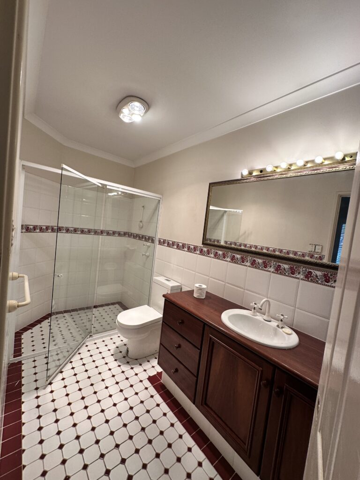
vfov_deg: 102.1
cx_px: 180
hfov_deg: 85.7
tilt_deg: -2.5
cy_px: 240
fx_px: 194
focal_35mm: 14
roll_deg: -6.9
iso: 64
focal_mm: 2.22
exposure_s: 1/100
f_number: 2.2
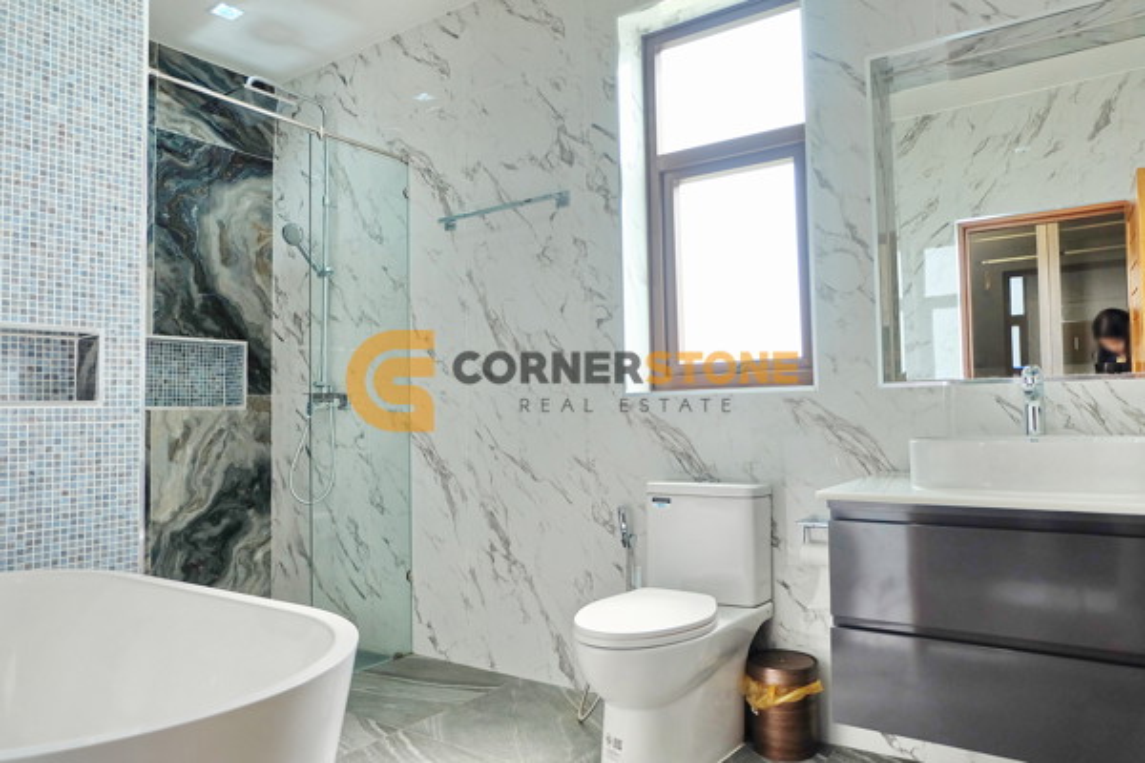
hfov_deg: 73.7
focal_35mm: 24
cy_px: 382
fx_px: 763
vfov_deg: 53.1
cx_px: 572
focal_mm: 16
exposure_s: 1/160
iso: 400
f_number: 3.5
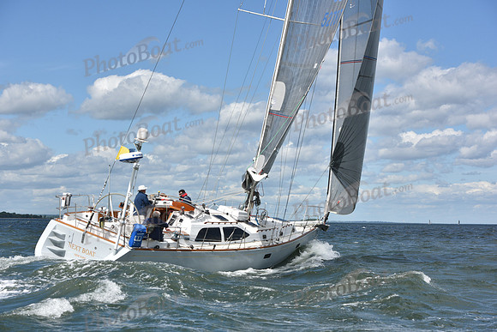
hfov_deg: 28.8
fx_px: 967
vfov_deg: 19.5
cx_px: 248
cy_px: 166
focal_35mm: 70
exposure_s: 1/1600
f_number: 8
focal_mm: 70
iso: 320
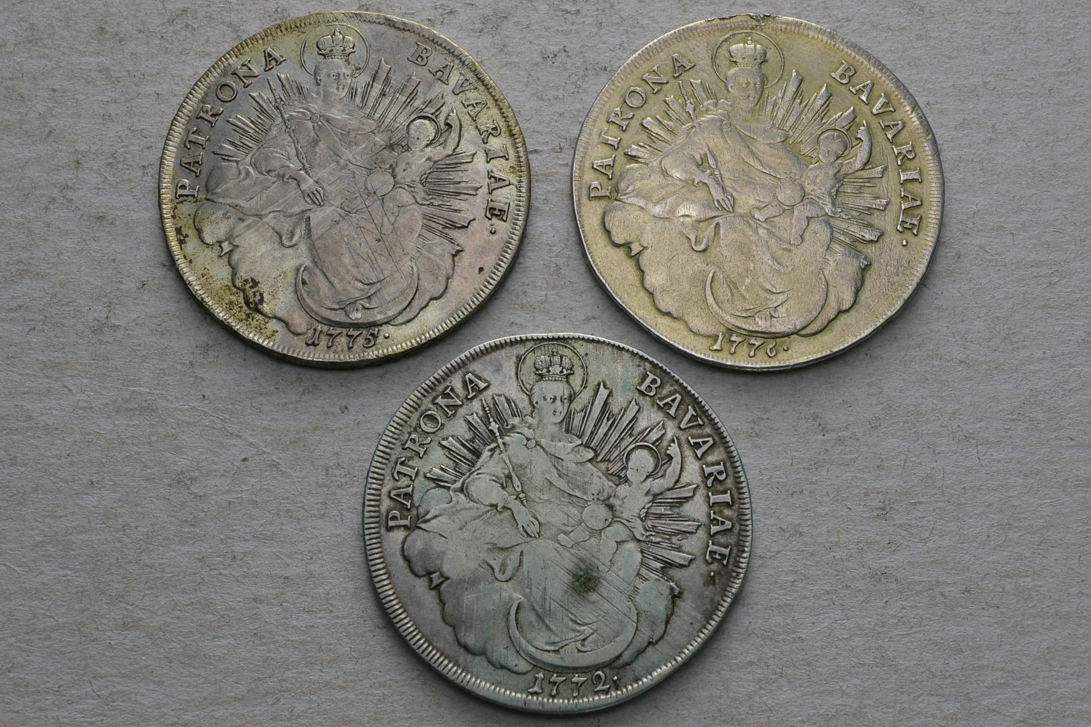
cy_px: 362
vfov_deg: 24.2
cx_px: 560
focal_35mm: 56
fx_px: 1697
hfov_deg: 35.6
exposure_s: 1/200
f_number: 14
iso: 400
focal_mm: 36
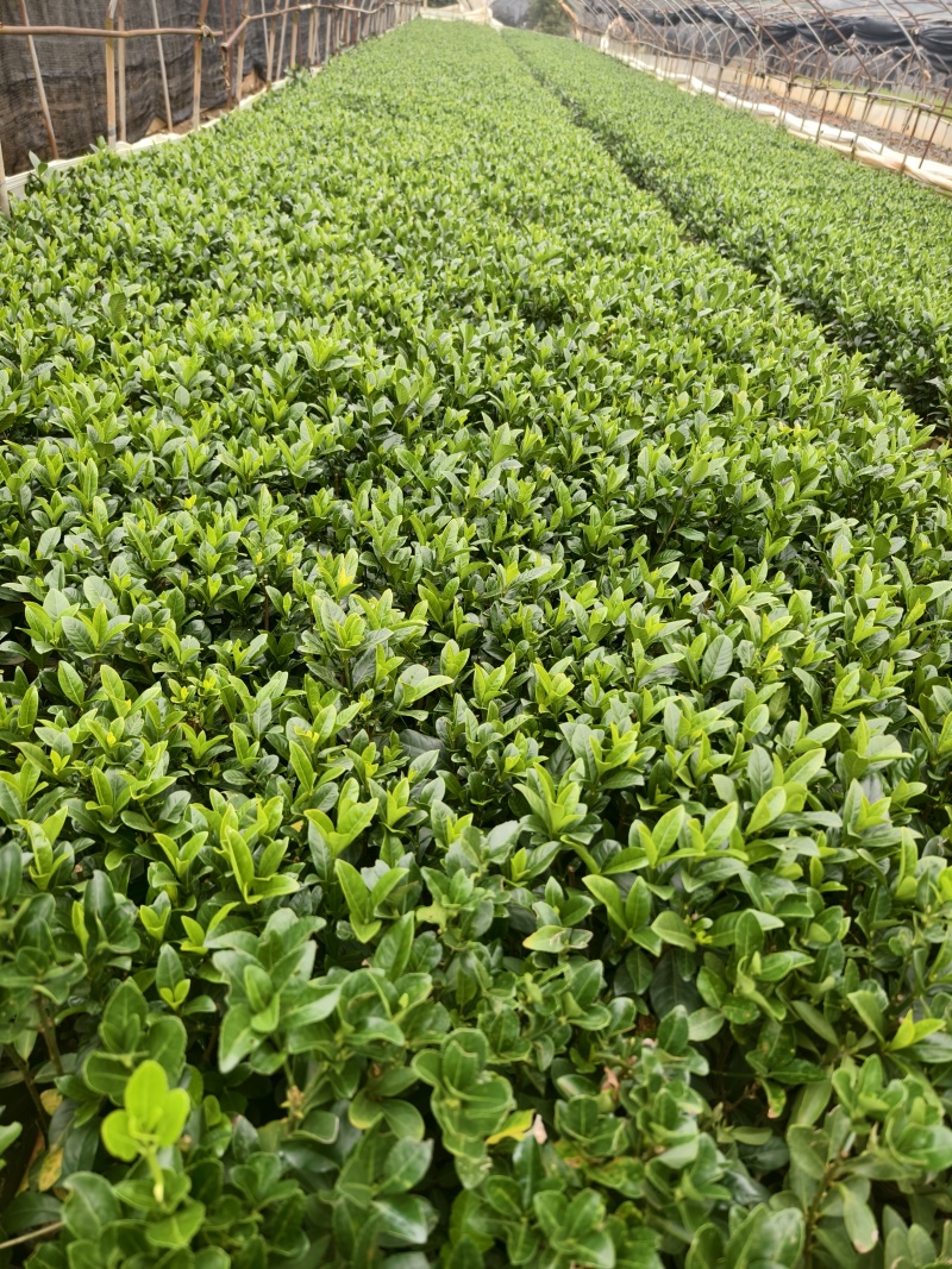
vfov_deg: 73.9
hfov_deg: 58.9
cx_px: 476
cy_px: 634
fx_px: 844
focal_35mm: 23
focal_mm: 8.67
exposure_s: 1/100
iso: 54
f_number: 1.75
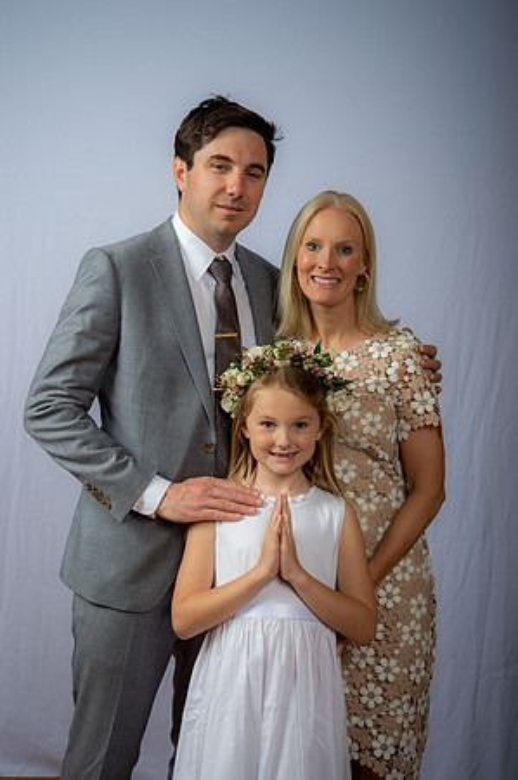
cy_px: 390
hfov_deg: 24.6
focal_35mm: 55
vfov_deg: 36.3
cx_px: 259
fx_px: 1190
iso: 250
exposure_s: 1/200
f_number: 6.3
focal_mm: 55
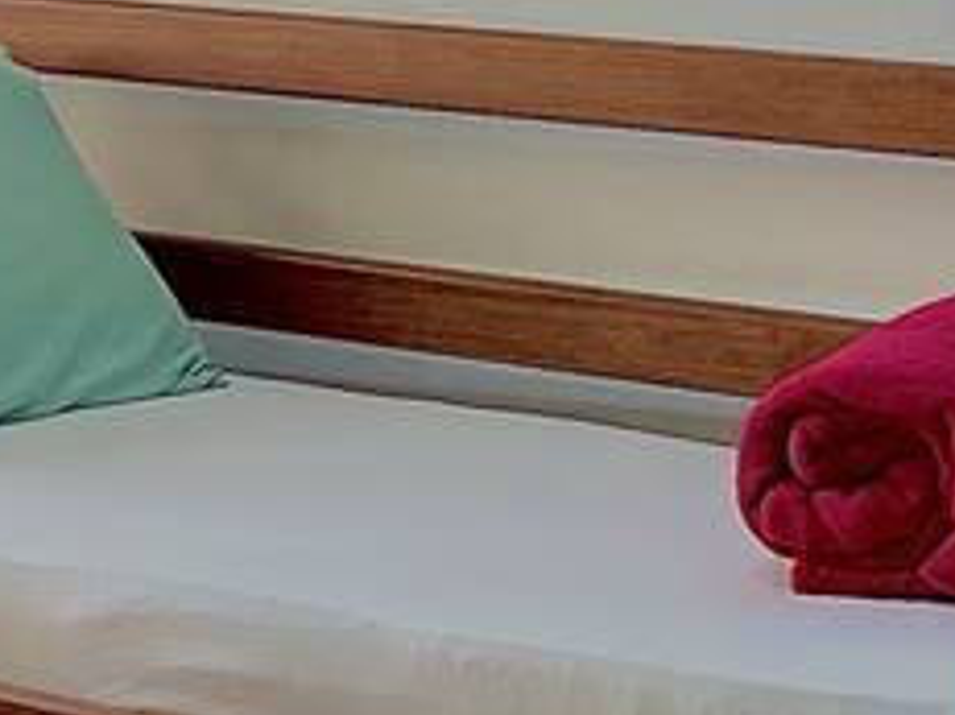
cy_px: -281
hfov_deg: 12.2
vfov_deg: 9.3
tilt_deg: -3.5
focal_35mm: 156
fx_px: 4302
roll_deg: -0.2
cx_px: -384
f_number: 1.6
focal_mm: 5.1
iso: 80
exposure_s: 1/120
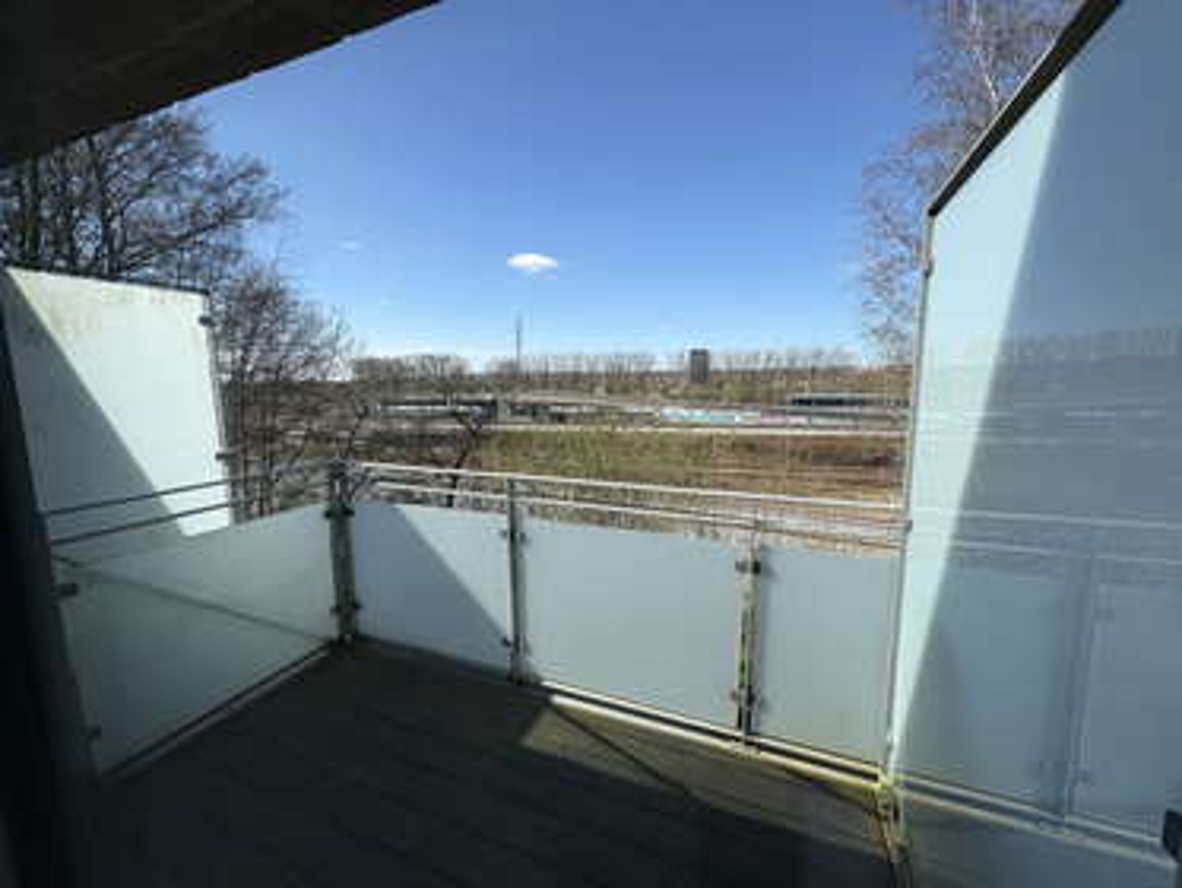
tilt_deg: -6.6
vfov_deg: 85.7
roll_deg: +1.5
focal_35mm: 14
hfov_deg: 102.0
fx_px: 478
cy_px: 444
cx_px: 591
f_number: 2.2
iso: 50
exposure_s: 1/1256
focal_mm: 2.22
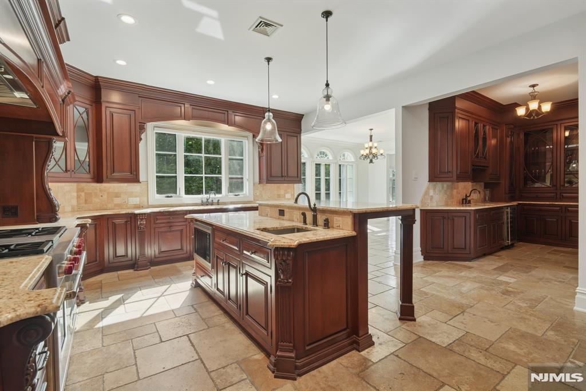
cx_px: 293
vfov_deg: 73.7
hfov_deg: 96.8
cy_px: 196
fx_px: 260
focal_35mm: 16
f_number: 8
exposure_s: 1/25
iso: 400
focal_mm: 16
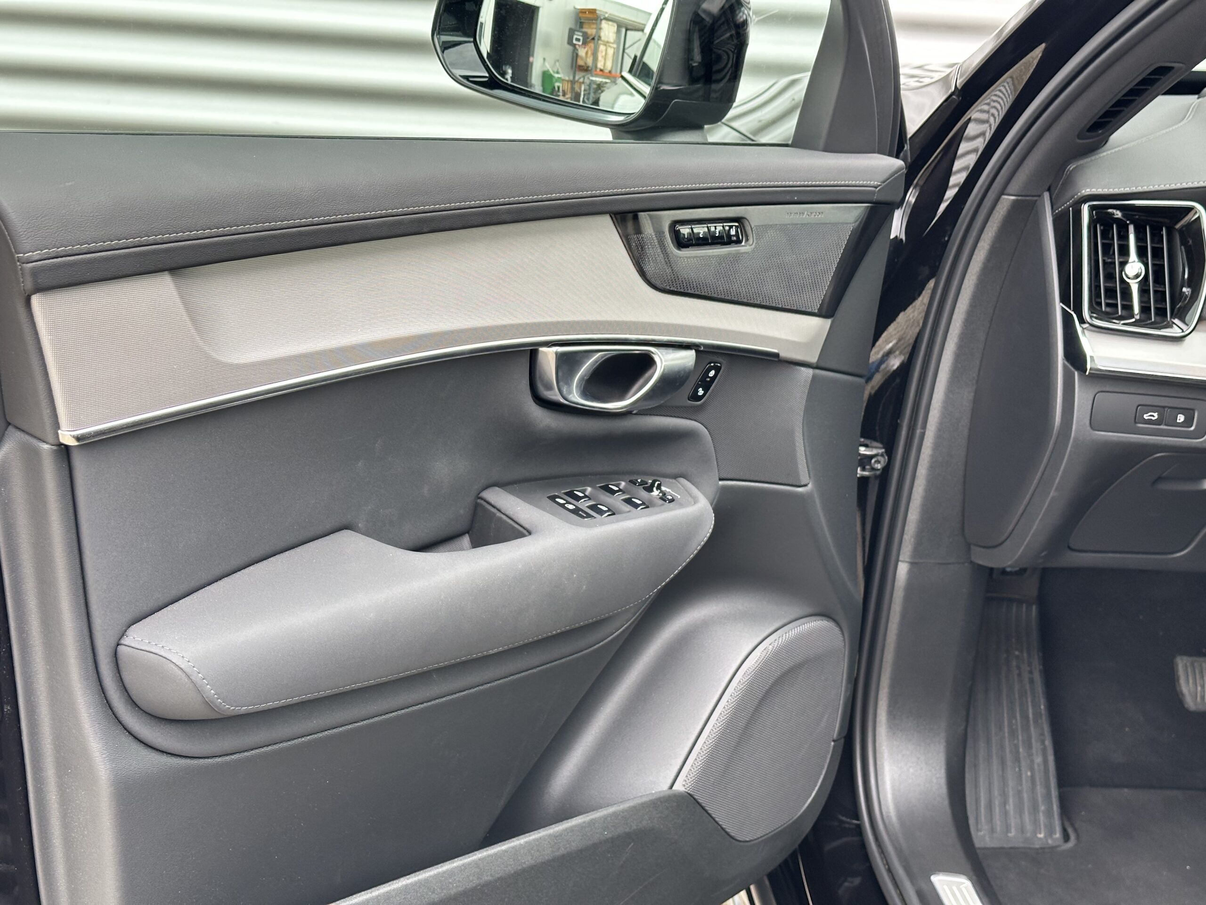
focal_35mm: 48
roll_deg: -4.9
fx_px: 1672
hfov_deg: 39.7
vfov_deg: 30.3
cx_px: 603
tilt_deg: -19.1
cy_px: 452
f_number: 1.78
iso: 80
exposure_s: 1/118
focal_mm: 6.86
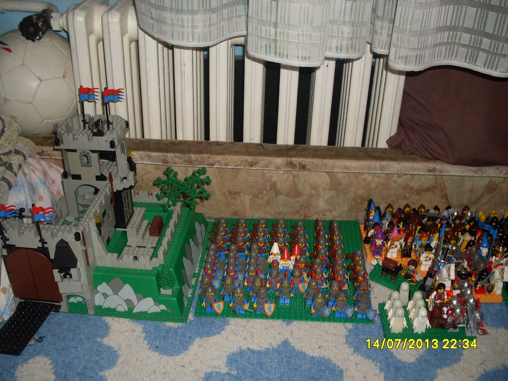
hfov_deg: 49.0
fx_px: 558
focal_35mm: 38
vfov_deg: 37.7
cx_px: 254
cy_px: 190
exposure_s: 1/45
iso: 100
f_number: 2.8
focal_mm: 6.3
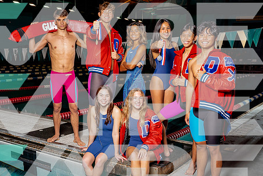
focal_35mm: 45
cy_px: 105
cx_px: 117
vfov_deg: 29.8
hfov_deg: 43.5
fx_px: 329
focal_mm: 35
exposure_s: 1/250
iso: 200
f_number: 7.1
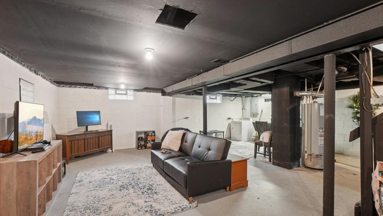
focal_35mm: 16
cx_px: 192
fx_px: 162
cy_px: 115
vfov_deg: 67.0
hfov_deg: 99.4
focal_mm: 10
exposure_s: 1/1.43
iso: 400
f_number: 8
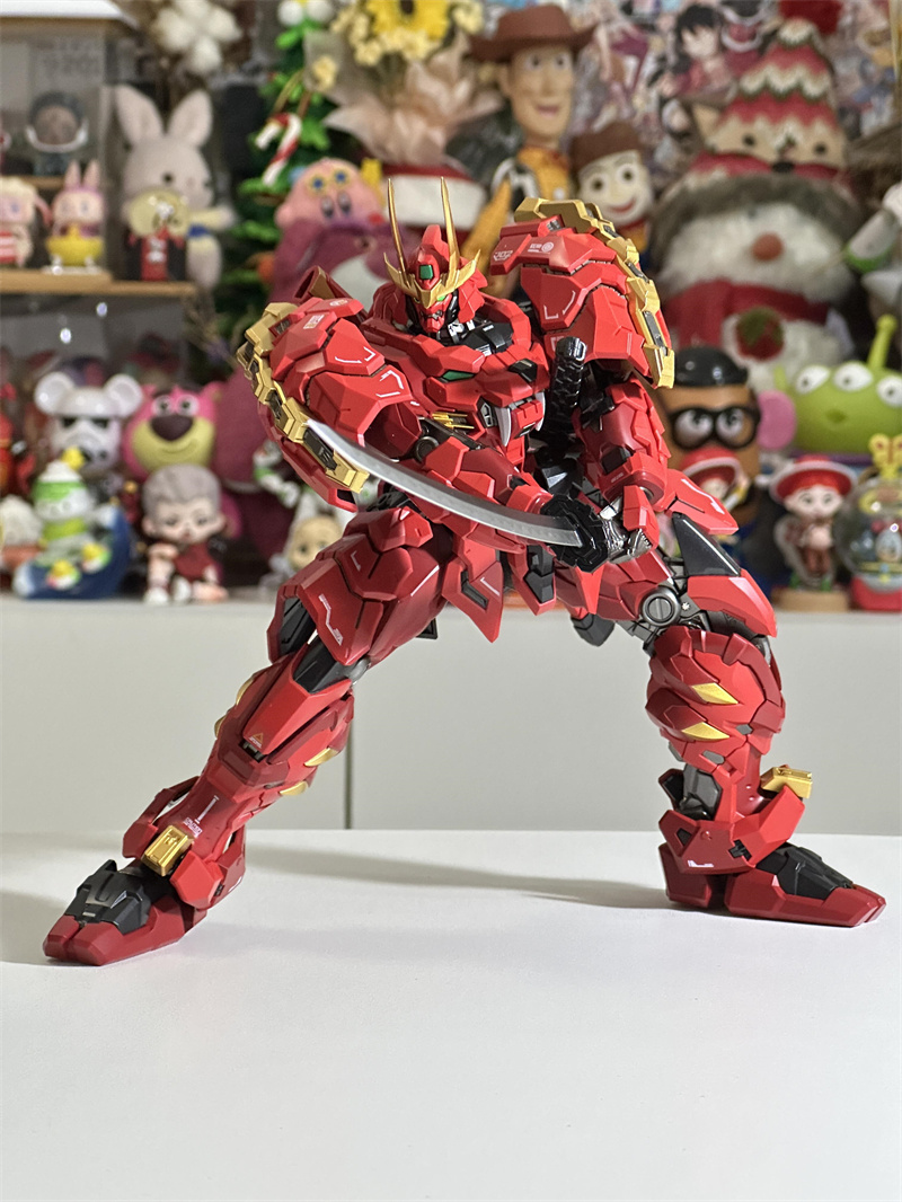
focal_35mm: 77
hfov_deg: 19.1
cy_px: 601
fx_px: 2674
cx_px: 451
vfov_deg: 25.3
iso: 1000
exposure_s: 1/34
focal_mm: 9
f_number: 2.8
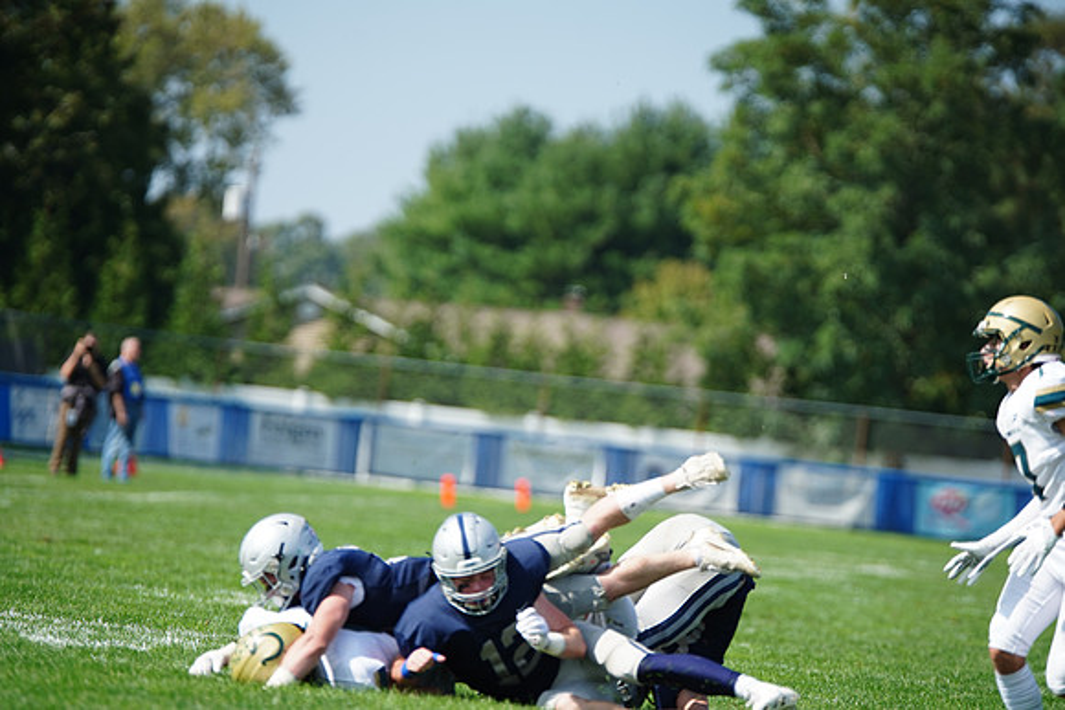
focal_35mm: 247
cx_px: 532
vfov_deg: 5.6
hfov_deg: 8.3
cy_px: 355
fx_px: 7308
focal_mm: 247
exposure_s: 1/4000
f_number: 2.8
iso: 400
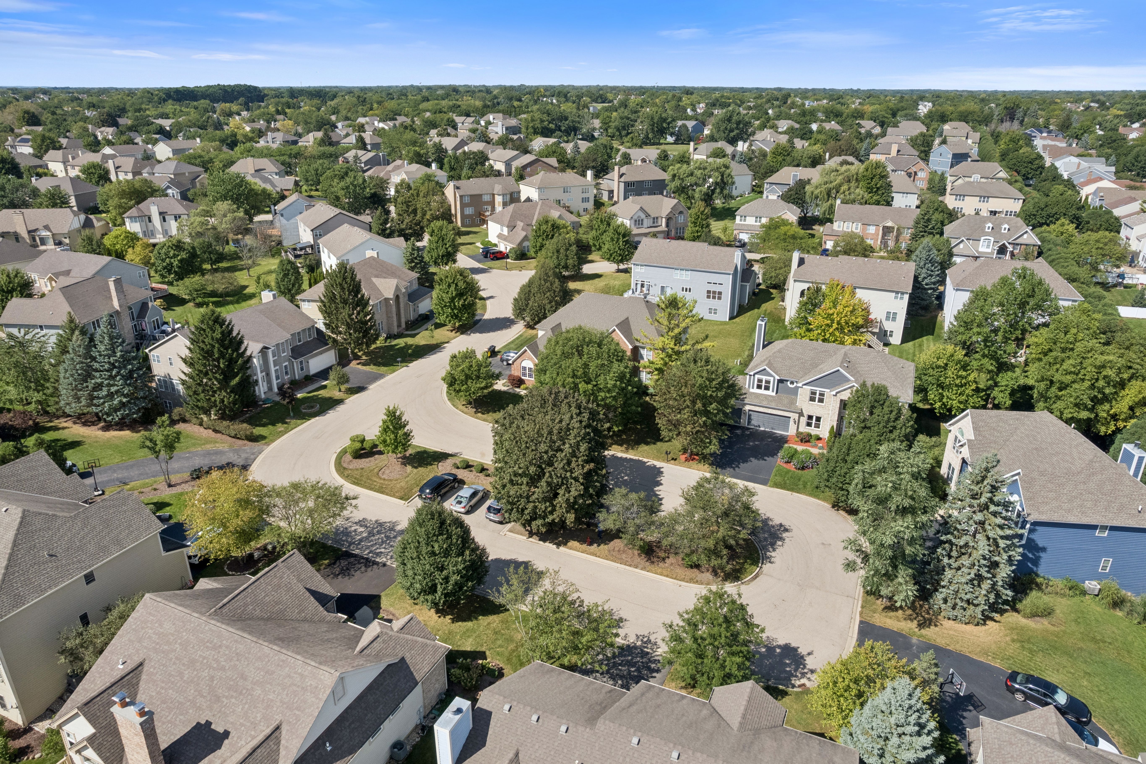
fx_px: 700
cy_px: 382
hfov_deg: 78.6
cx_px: 573
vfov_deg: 57.2
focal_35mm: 22
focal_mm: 8.4
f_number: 2.8
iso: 120
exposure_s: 1/2500
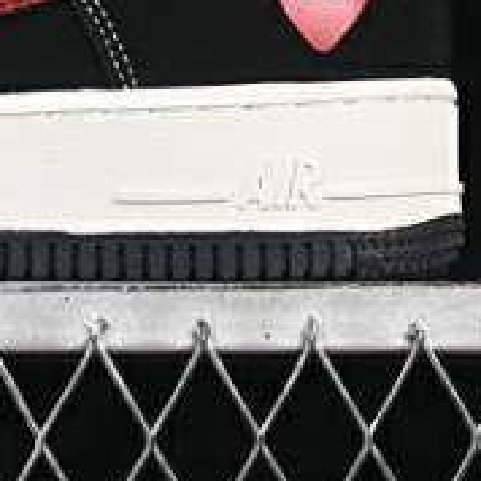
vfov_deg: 6.6
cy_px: -127
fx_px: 4119
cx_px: -162
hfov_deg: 6.6
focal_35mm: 262
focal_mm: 50
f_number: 6.3
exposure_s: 1/60
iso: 160
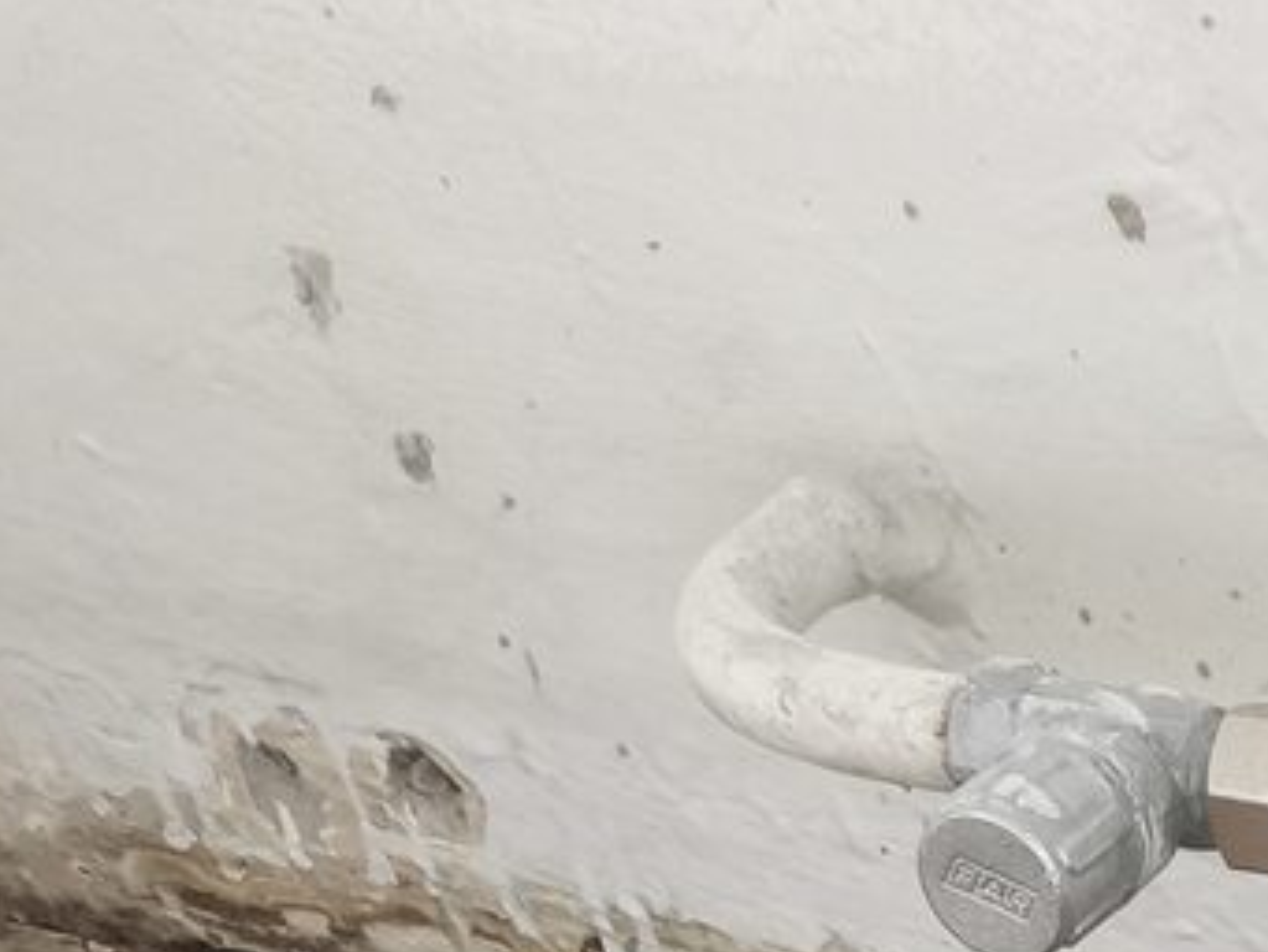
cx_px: 2220
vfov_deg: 11.9
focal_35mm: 108
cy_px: 2045
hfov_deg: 15.8
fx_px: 3957
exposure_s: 1/50
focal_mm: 5.35
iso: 250
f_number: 1.7
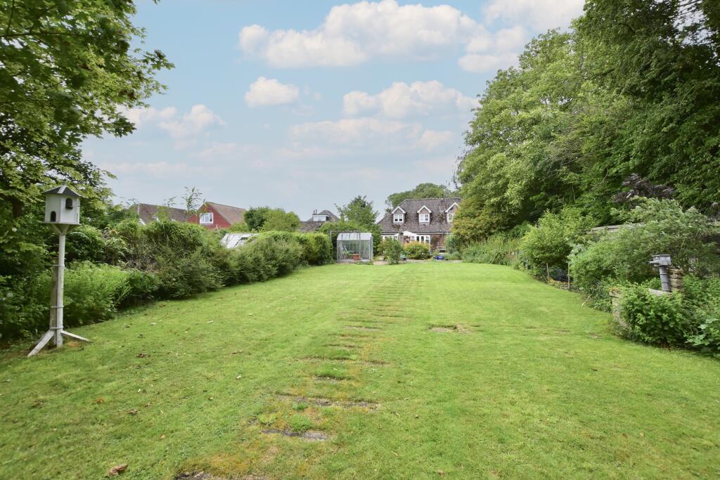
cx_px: 360
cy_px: 240
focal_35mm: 15
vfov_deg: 77.3
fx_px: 300
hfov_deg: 100.4
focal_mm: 10
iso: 640
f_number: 8
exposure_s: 1/200
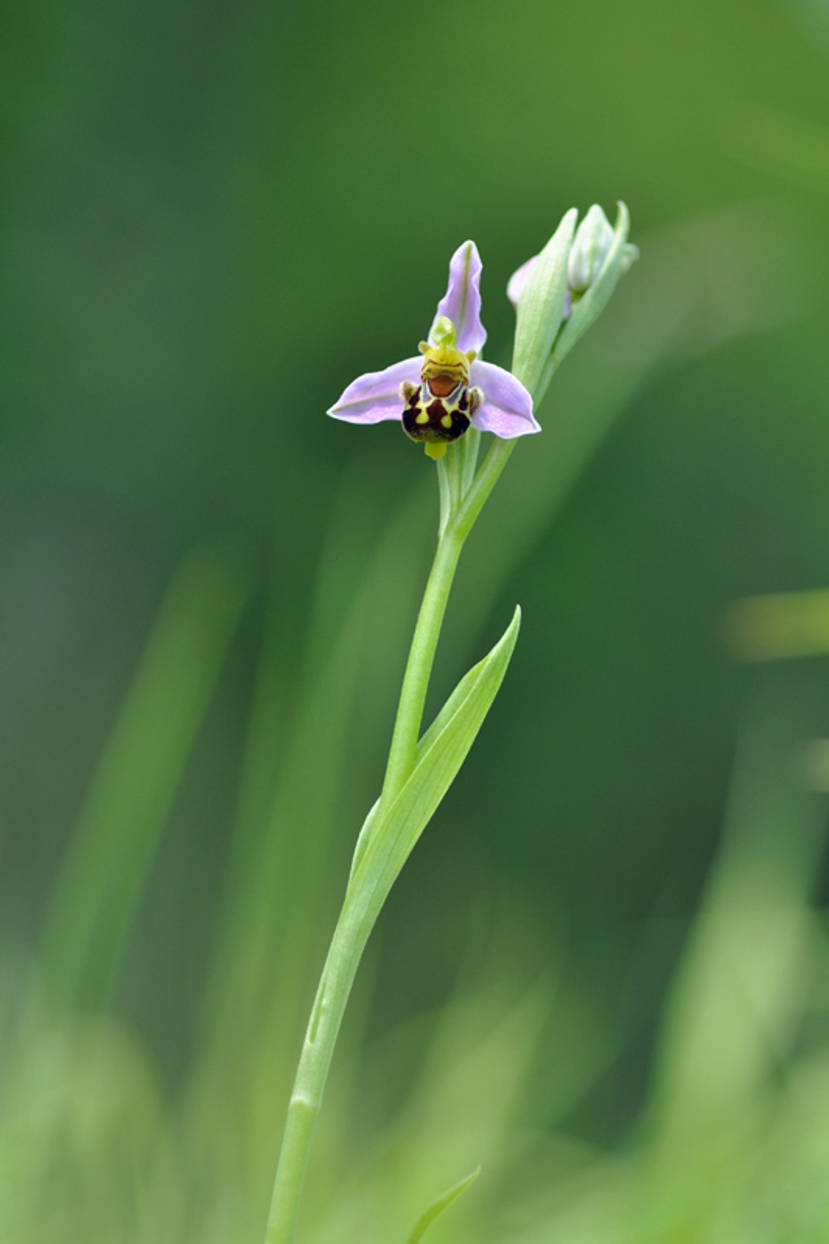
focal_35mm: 158
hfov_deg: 8.7
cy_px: 622
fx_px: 5442
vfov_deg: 13.0
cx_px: 414
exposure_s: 1/800
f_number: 2.8
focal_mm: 105
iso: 200
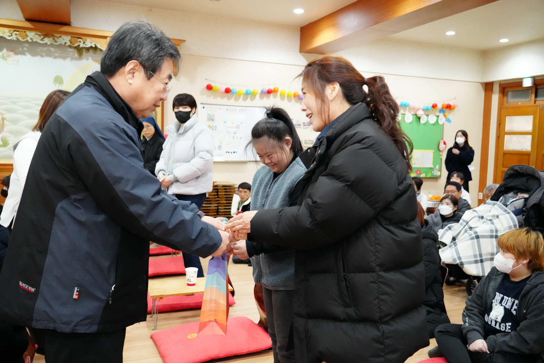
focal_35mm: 30
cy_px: 182
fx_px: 453
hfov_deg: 61.9
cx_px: 272
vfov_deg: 43.6
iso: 10000
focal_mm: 30
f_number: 4
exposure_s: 1/160
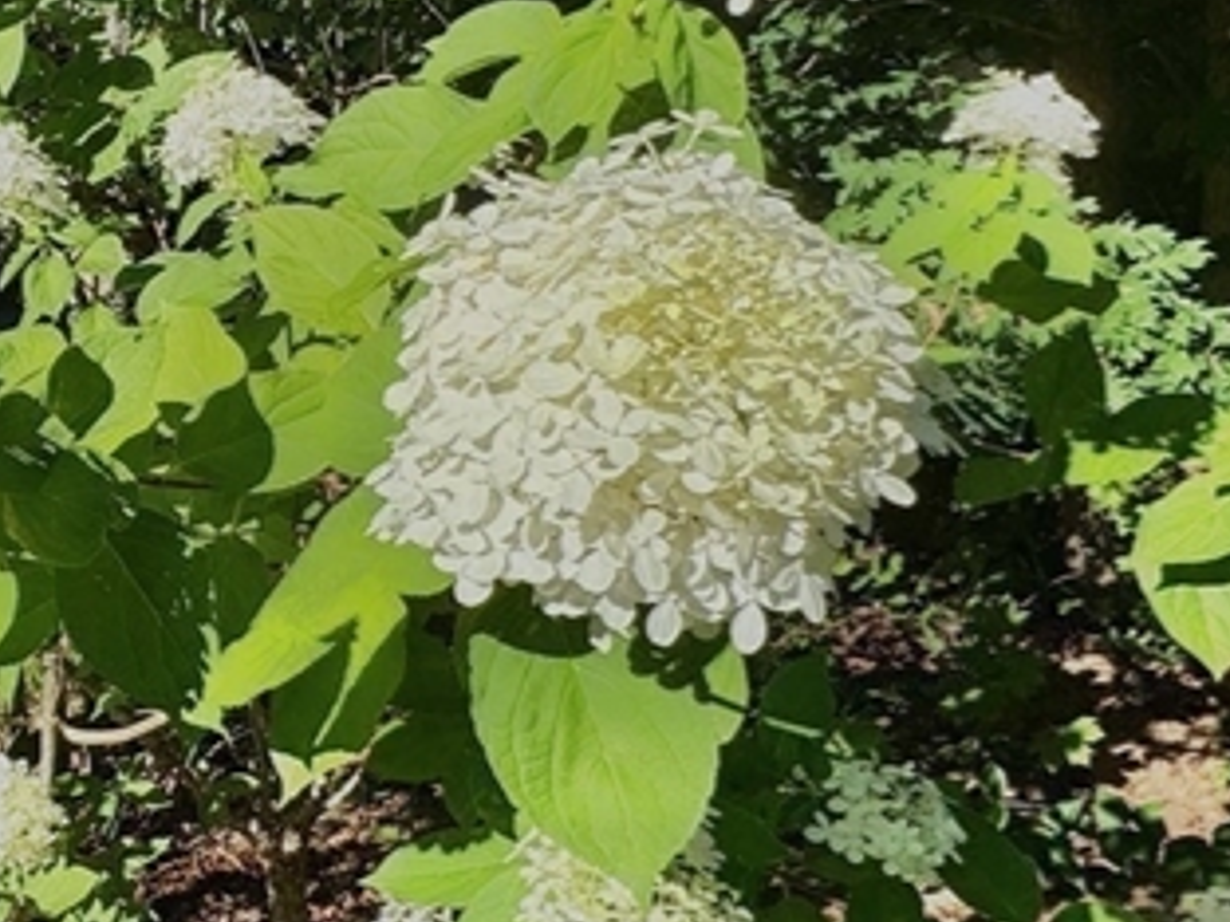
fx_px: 1635
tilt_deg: -7.0
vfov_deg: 31.2
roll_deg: -2.3
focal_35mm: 46
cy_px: 284
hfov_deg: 37.7
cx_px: 63
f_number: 2.2
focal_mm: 2.22
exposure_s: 1/1420
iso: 40
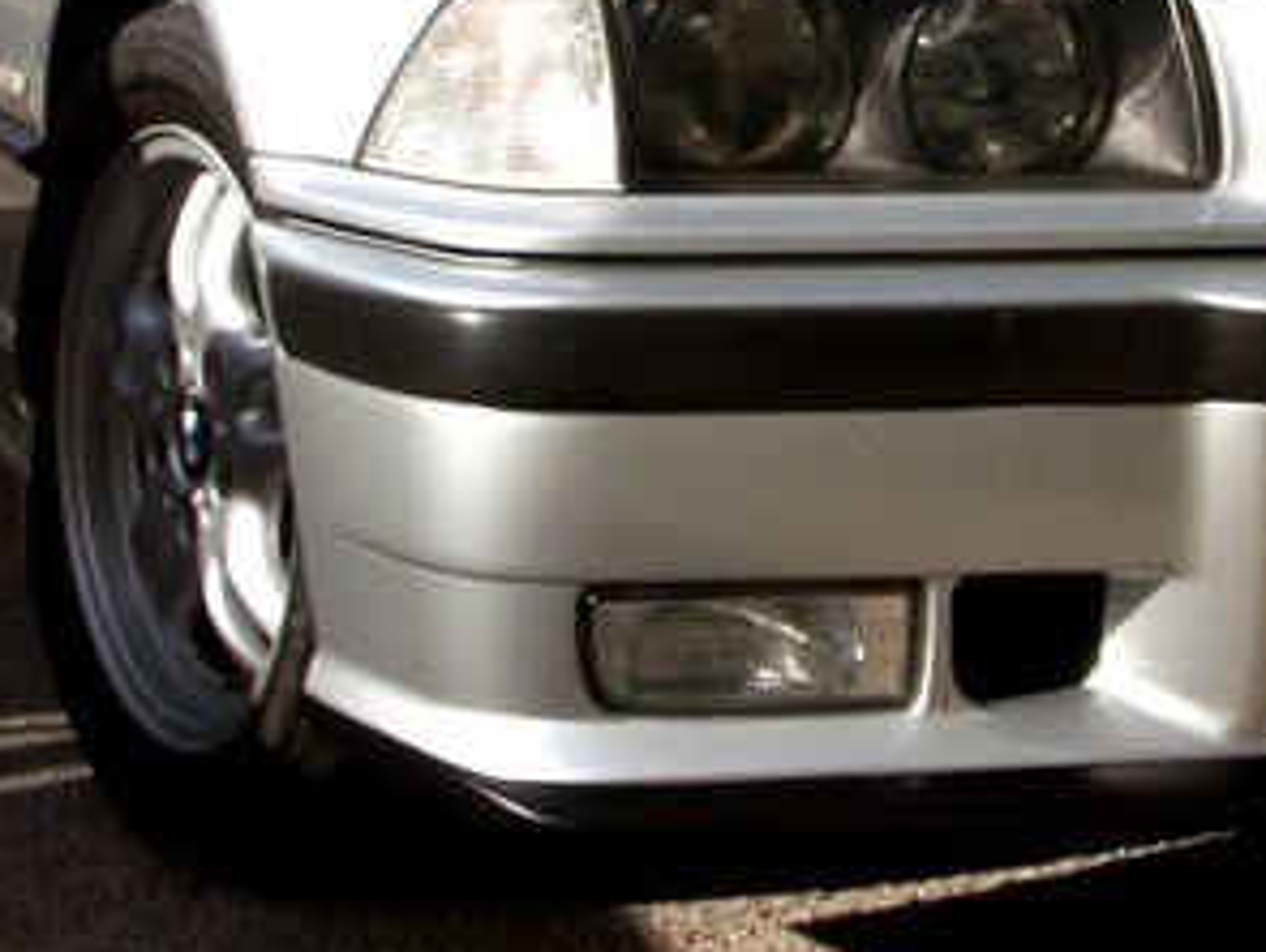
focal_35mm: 78
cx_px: 1056
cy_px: 77
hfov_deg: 24.5
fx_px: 2856
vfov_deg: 18.6
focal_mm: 9.32
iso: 100
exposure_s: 1/500
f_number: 8
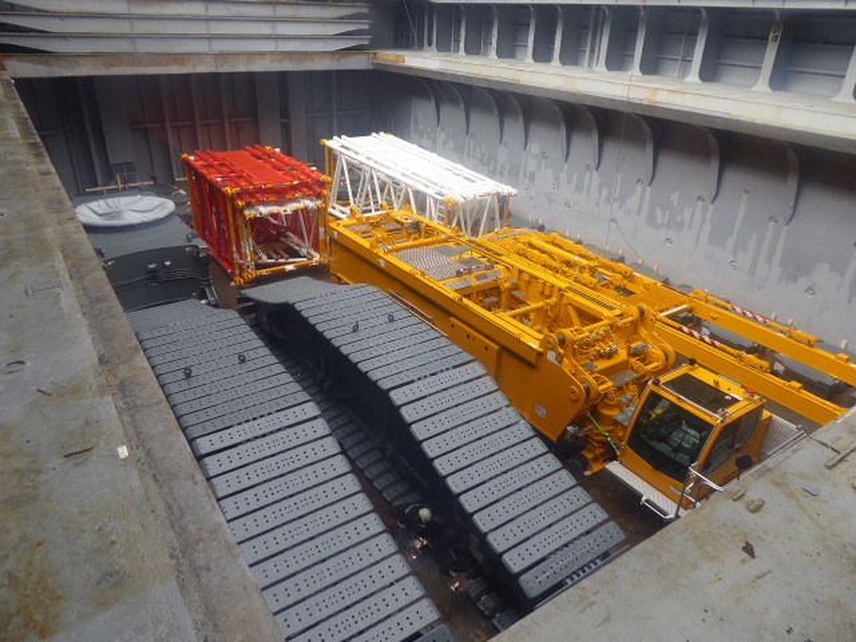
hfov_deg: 71.6
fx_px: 593
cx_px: 428
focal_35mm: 24
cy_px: 321
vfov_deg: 56.8
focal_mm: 4.3
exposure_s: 1/200
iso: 100
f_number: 3.3
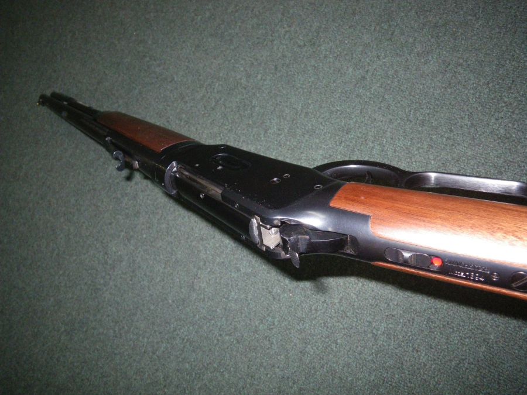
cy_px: 198
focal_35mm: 28
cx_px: 264
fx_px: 426
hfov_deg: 63.4
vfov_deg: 49.7
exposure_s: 1/50
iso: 400
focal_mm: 5
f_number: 4.2
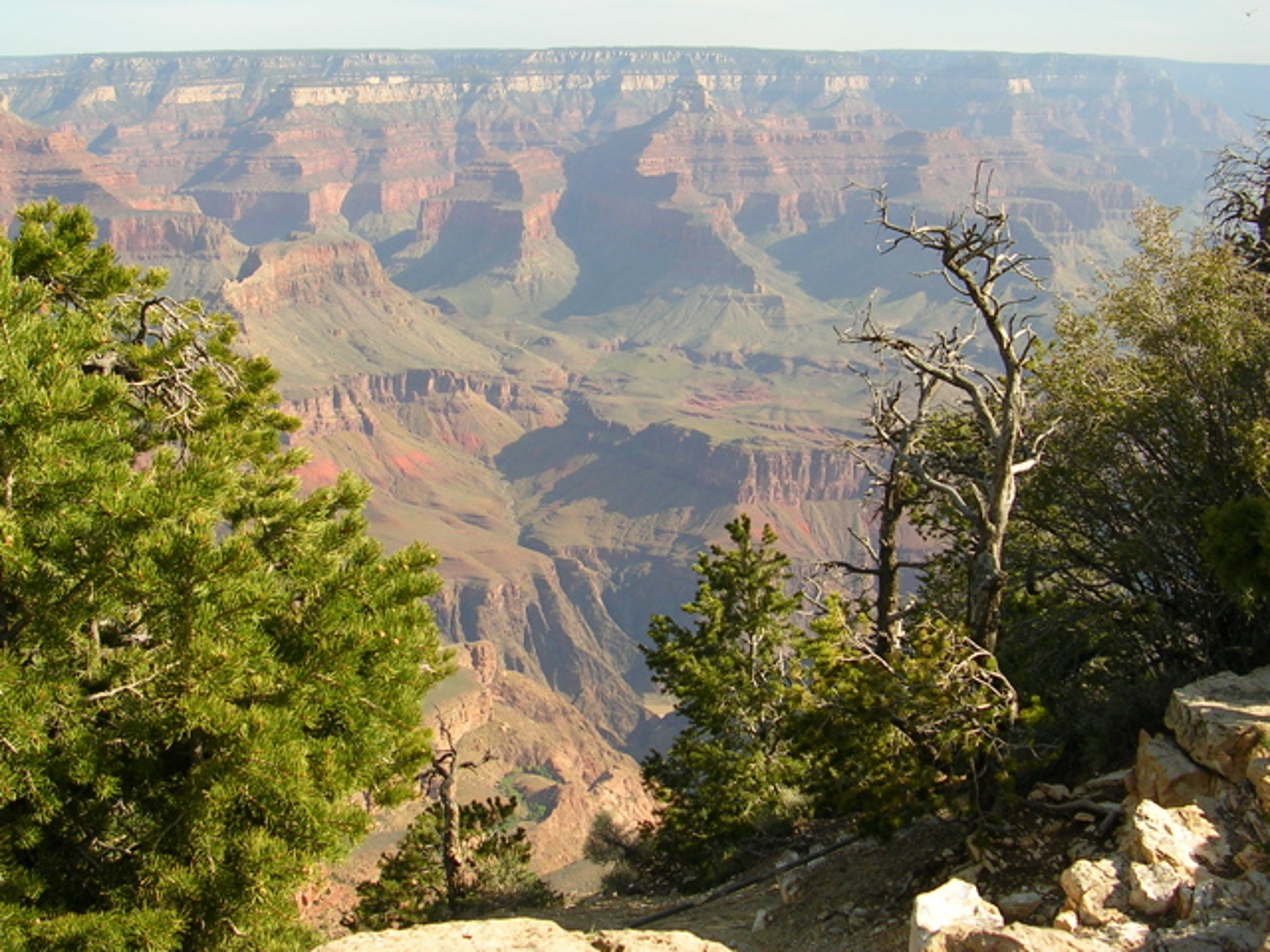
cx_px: 635
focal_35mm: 46
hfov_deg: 41.2
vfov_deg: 31.5
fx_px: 1688
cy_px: 476
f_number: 3
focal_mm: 7.1
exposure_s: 1/528
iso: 50
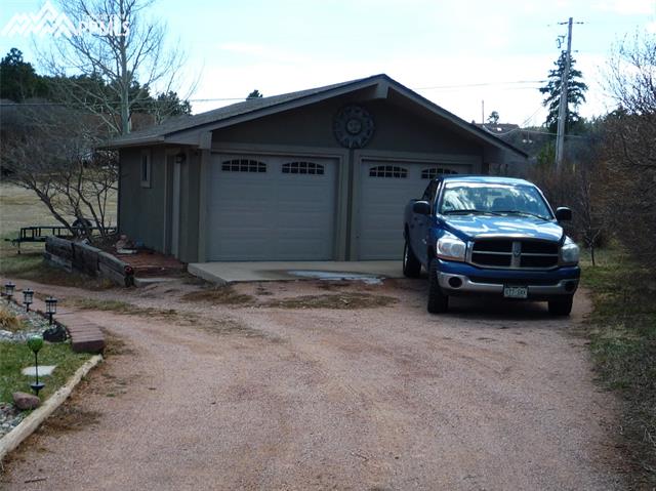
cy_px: 246
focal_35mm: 47
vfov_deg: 30.8
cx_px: 328
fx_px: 890
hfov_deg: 40.5
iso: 100
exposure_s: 1/400
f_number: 4
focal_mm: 5.8
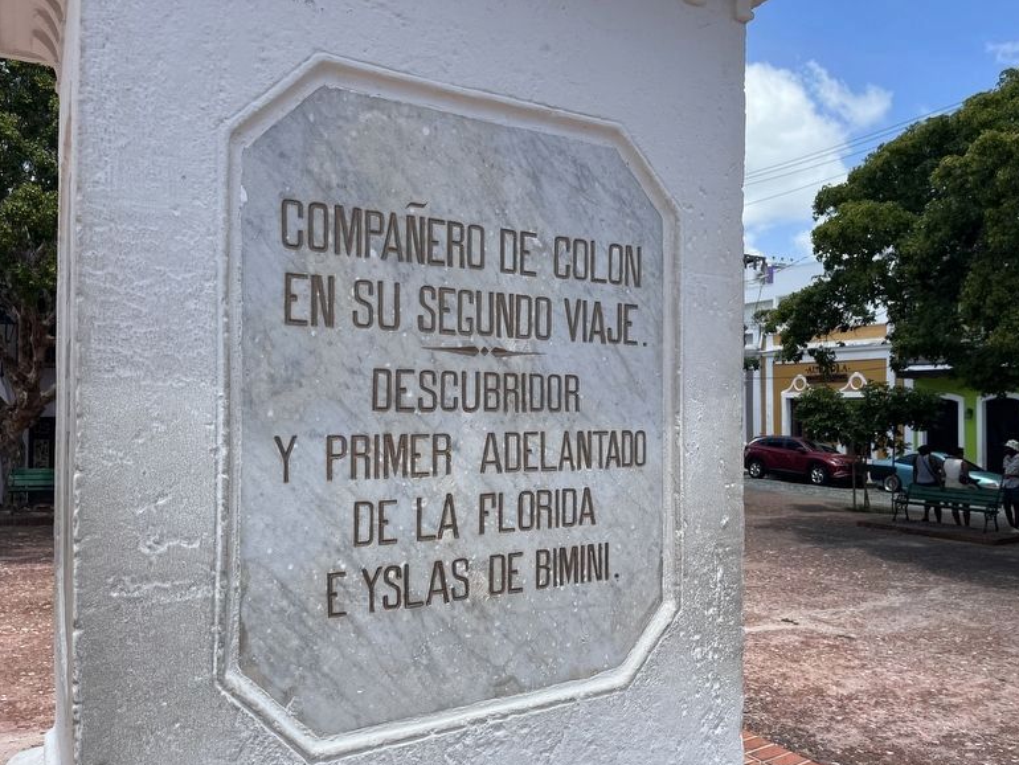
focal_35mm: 27
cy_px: 394
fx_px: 795
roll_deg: -0.3
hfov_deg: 65.3
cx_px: 527
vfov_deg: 51.4
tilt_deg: +0.5
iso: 50
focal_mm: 5.1
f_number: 1.6
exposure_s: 1/2632
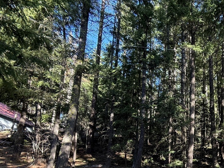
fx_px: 181
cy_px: 167
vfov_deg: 43.0
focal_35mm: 28
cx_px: 216
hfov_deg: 52.5
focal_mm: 2.22
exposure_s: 1/99
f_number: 2.2
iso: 80
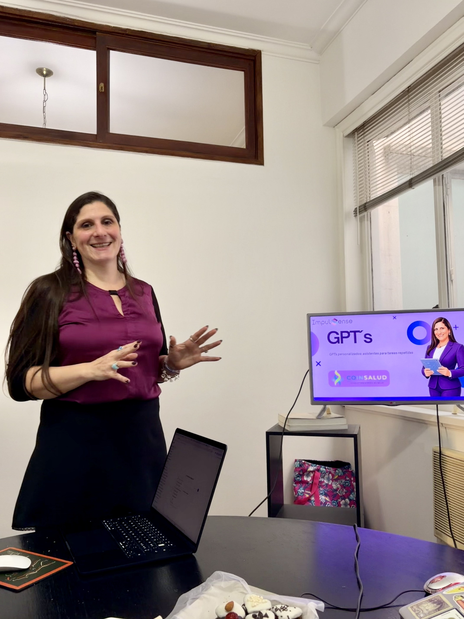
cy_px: 310
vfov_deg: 67.3
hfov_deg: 53.1
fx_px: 465
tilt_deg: +4.7
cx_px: 232
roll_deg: +0.5
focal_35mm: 26
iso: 200
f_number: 1.6
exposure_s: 1/60
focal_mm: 5.96
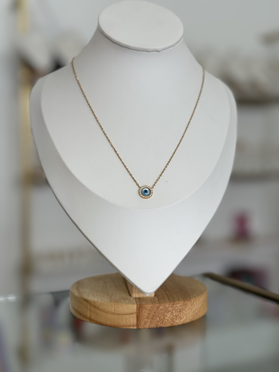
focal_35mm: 48
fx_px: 516
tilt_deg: -3.3
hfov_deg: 30.3
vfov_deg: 39.7
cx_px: 140
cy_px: 186
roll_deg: +0.2
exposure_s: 1/131
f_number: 1.78
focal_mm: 6.76
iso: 50
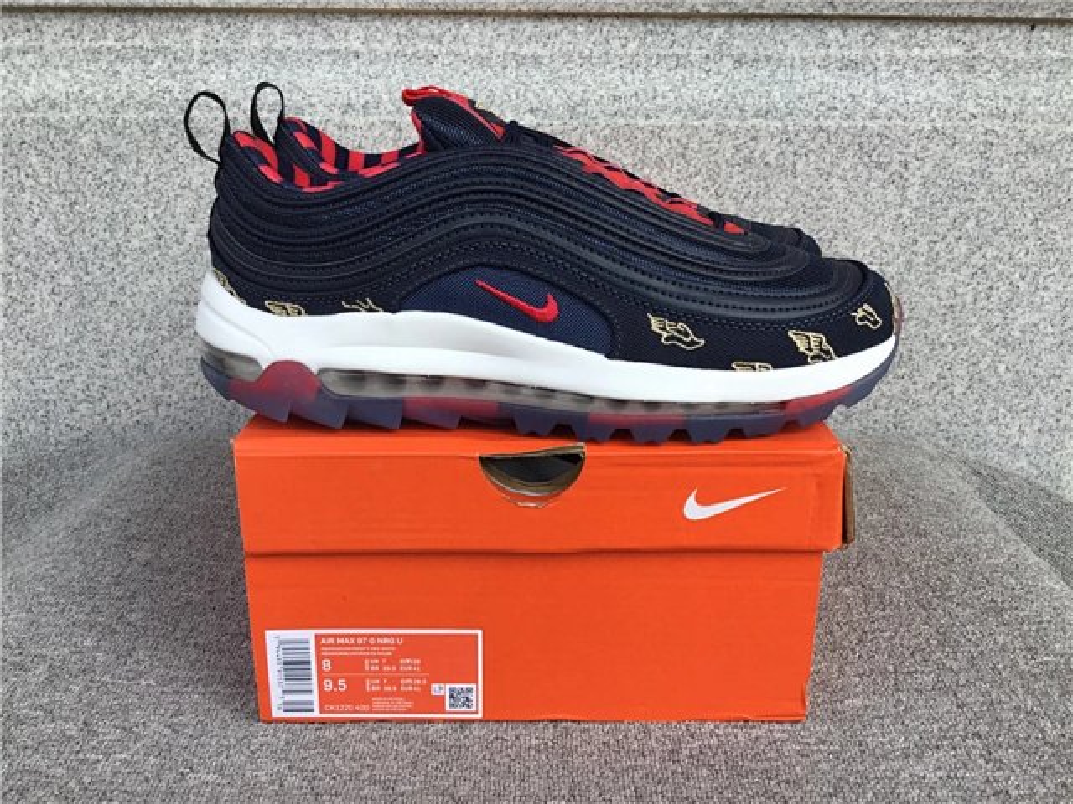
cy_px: 402
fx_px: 961
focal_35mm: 31
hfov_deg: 58.4
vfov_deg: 45.4
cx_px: 536
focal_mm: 3.3
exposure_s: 1/438
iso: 25
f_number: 2.4
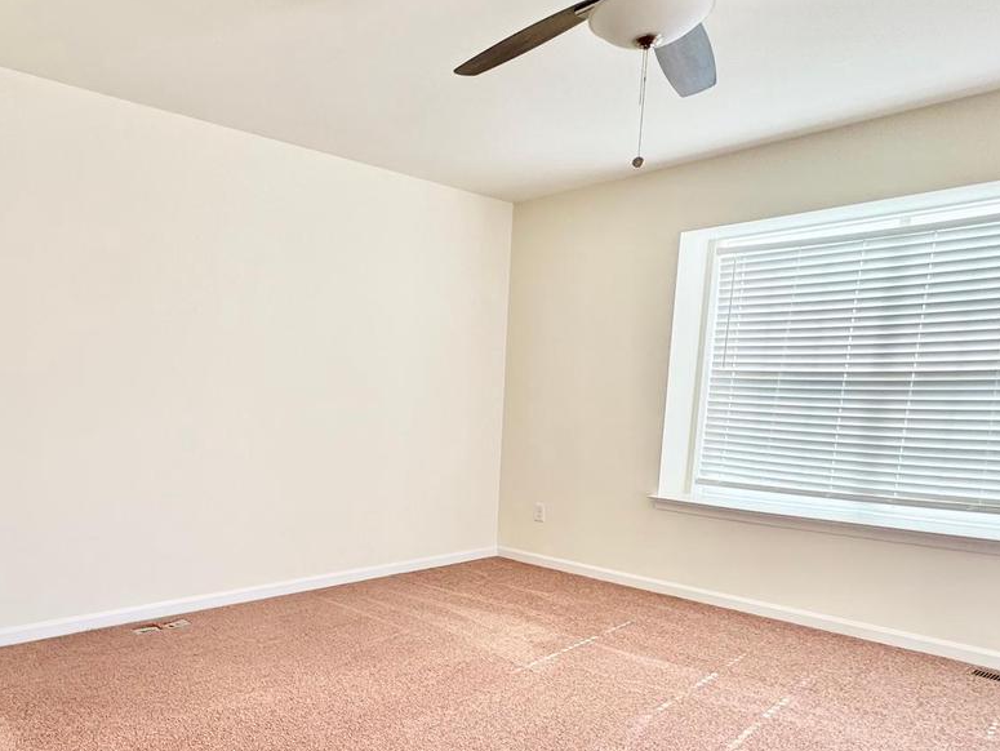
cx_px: 368
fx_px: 751
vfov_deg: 51.2
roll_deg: -1.2
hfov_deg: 66.2
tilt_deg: -11.0
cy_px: 547
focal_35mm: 26
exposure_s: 1/159
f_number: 2.2
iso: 40
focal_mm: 2.22
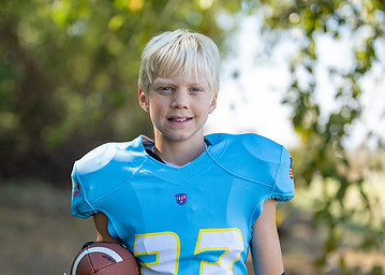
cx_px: 183
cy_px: 202
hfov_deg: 21.0
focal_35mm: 95
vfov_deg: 15.0
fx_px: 1038
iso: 100
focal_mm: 50
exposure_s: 1/1600
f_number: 1.2
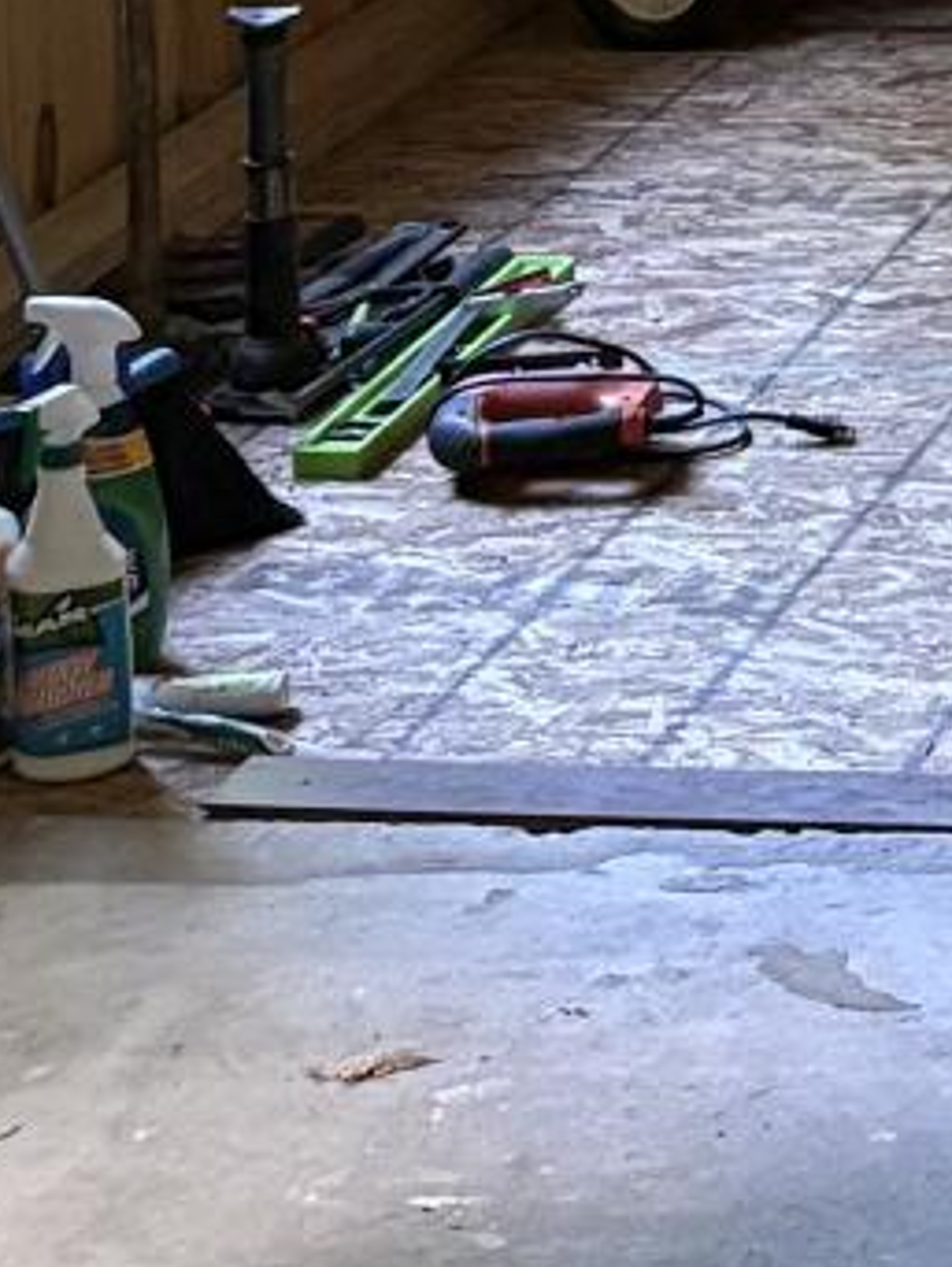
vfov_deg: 12.2
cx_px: 1748
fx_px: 5567
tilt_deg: -3.4
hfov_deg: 9.3
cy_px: -756
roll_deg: +0.1
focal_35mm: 152
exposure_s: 1/47
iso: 500
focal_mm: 5.96
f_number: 1.6
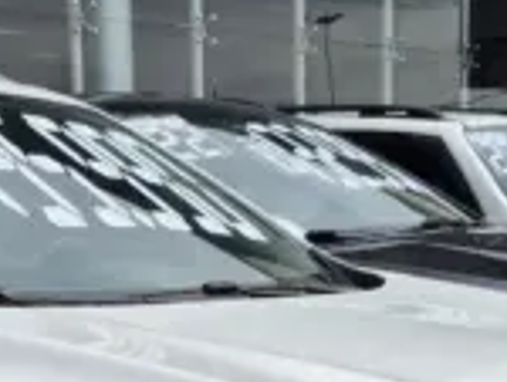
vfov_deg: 15.1
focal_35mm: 92
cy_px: 554
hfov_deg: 20.9
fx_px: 1350
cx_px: 61
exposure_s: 1/2488
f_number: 1.8
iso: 25
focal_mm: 5.4
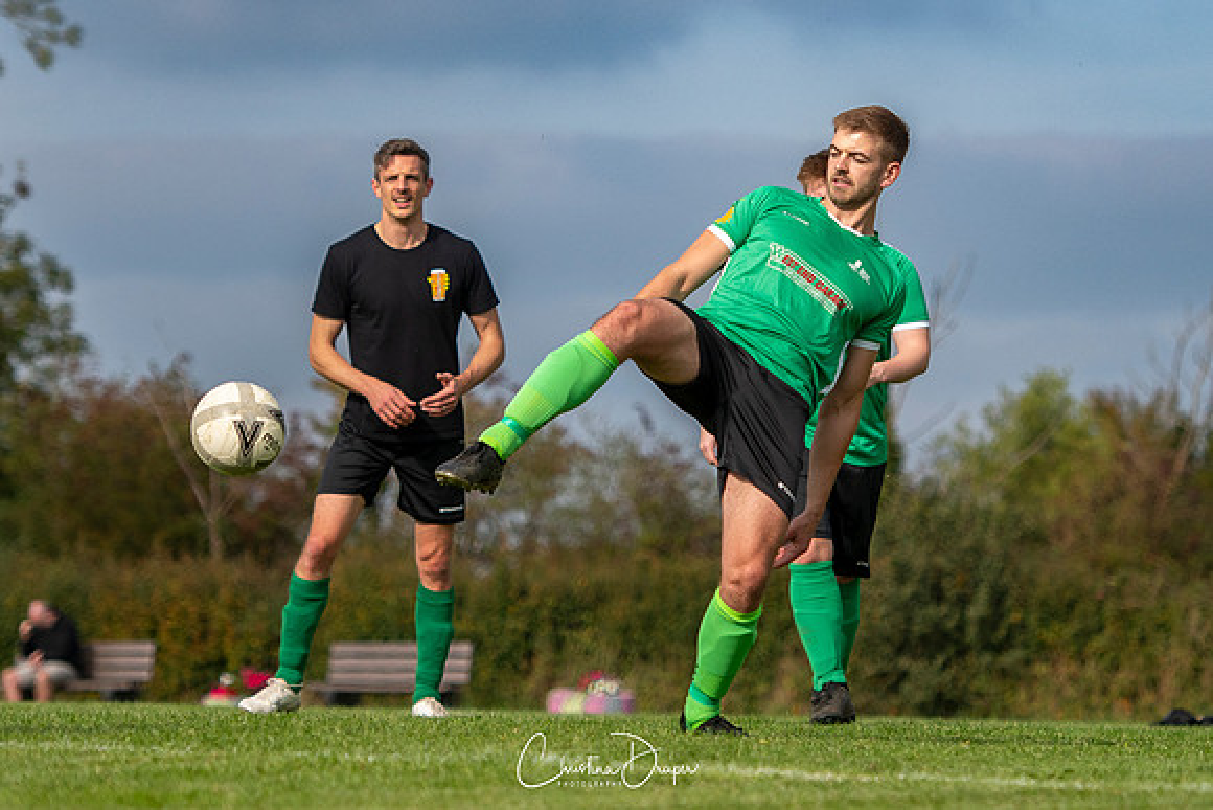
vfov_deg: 5.4
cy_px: 278
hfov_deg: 8.1
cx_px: 704
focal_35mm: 255
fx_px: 8582
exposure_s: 1/6400
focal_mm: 120
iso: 200
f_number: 2.8
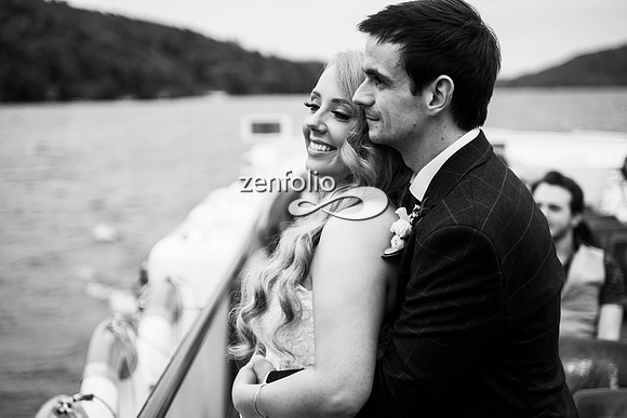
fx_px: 1167
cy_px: 209
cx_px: 314
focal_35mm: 67
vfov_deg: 20.3
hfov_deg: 30.1
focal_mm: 67
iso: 250
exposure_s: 1/800
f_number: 2.8
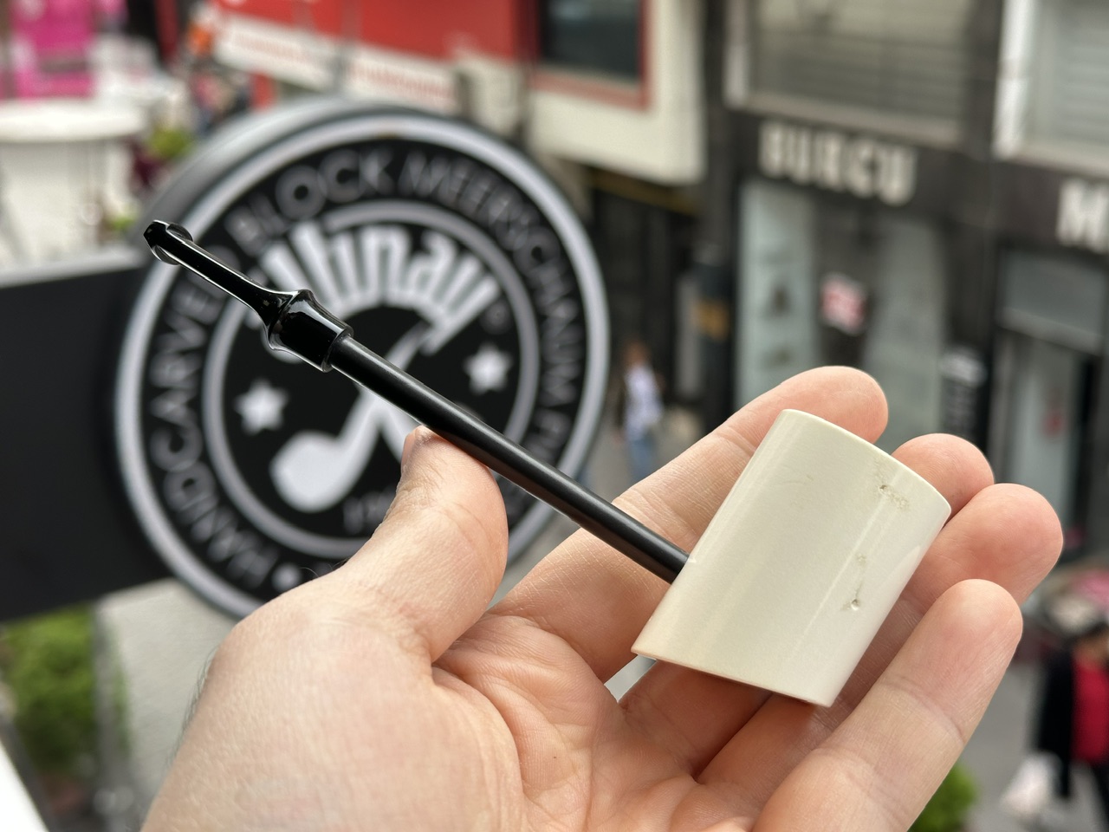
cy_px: 416
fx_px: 1538
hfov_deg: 39.7
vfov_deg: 30.3
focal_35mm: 48
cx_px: 554
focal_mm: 6.86
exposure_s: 1/1289
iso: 64
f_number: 1.78
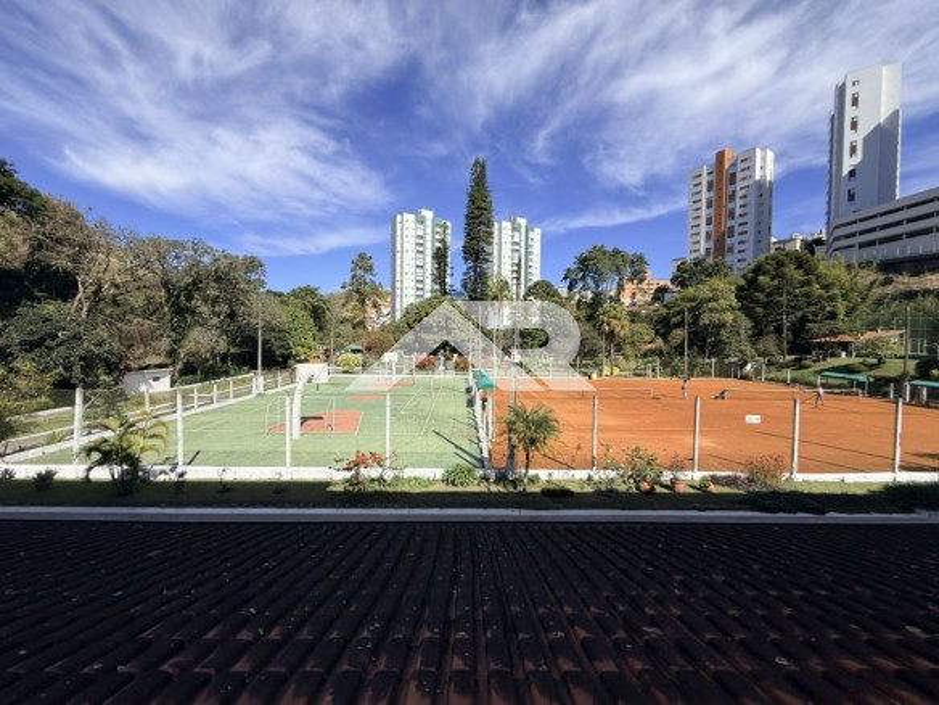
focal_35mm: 14
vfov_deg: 85.7
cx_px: 470
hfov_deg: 102.1
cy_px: 352
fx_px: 380
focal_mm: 2.22
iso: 50
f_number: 2.2
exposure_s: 1/2717
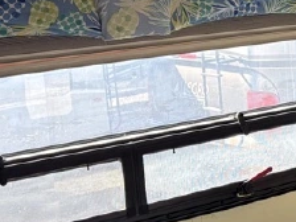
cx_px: 411
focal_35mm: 93
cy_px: 24
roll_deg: +3.7
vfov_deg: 15.7
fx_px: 795
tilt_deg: -4.8
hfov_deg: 19.1
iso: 125
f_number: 1.6
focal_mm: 5.96
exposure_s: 1/207
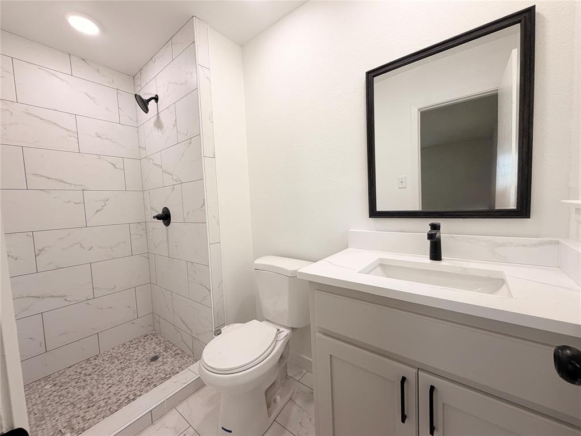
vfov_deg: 85.7
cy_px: 218
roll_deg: +3.2
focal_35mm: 14
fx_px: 235
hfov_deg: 102.1
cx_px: 290
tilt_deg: -3.2
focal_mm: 2.22
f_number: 2.2
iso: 80
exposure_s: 1/120
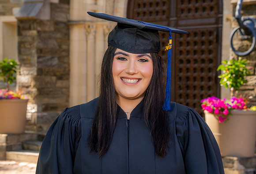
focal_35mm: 106
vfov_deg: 13.1
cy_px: 87
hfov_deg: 19.1
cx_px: 127
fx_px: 760
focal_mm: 104
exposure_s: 1/160
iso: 800
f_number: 11
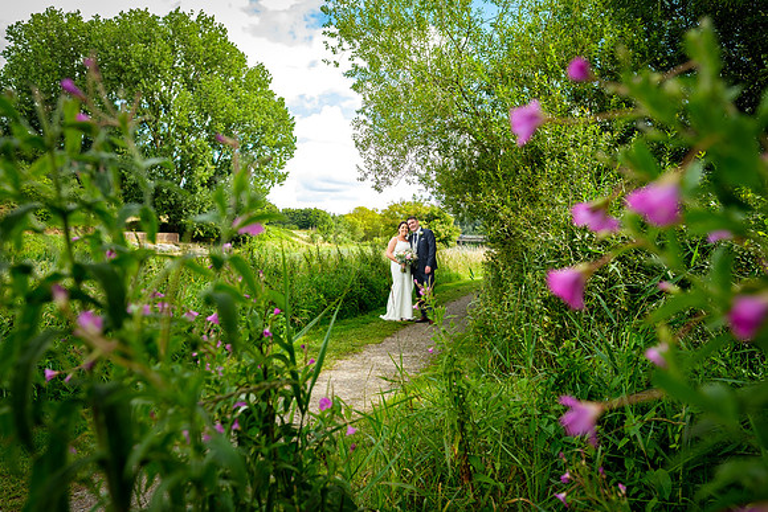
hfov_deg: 72.7
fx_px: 522
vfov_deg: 52.3
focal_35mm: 24
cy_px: 256
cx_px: 384
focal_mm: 16
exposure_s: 1/200
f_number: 4
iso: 200
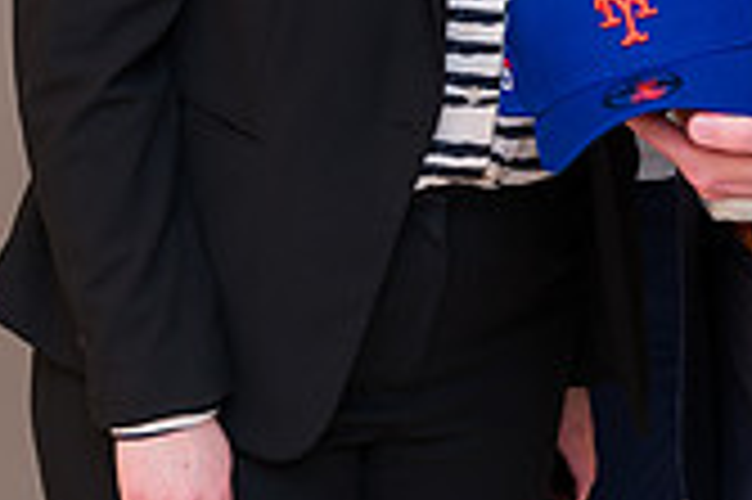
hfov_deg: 15.5
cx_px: 455
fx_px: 2755
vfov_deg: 10.2
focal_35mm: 132
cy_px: -144
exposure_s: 1/200
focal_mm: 38
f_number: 4
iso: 400
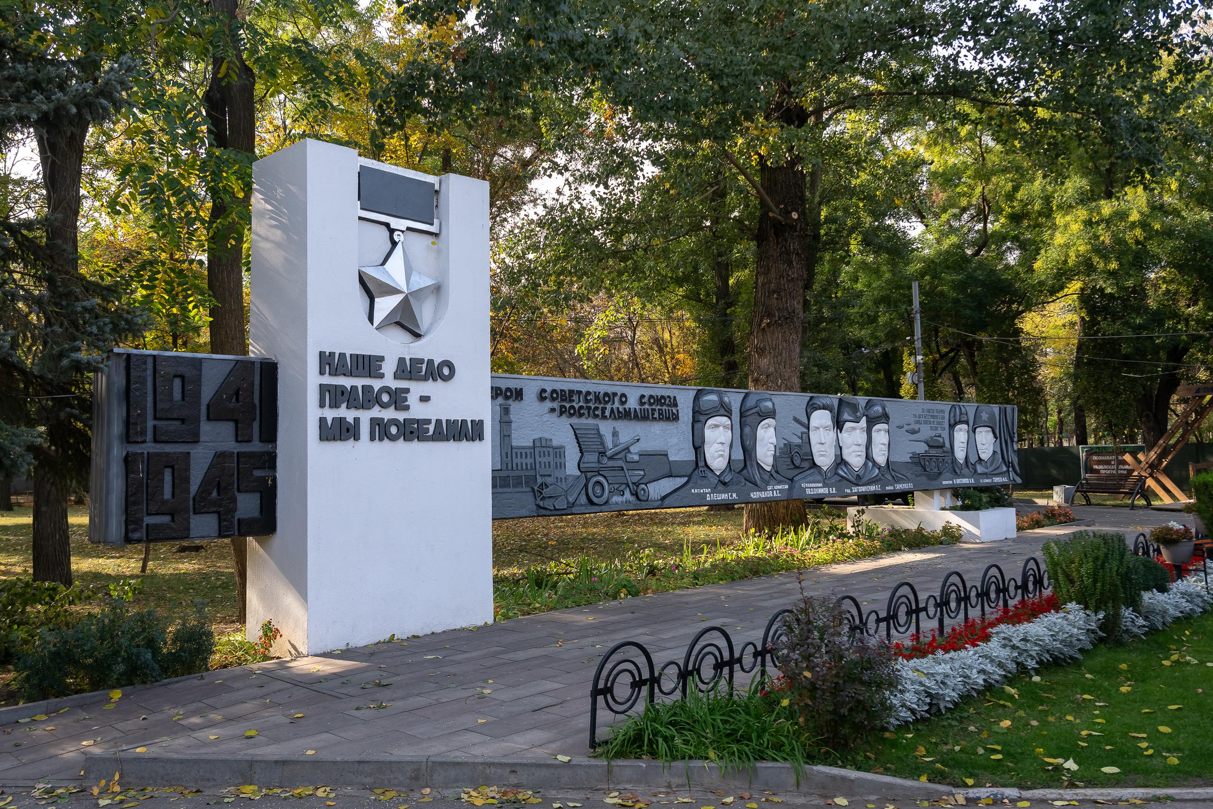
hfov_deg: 61.8
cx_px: 579
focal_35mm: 30
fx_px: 1013
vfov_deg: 43.5
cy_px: 370
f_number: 4
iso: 450
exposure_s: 1/800
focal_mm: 26
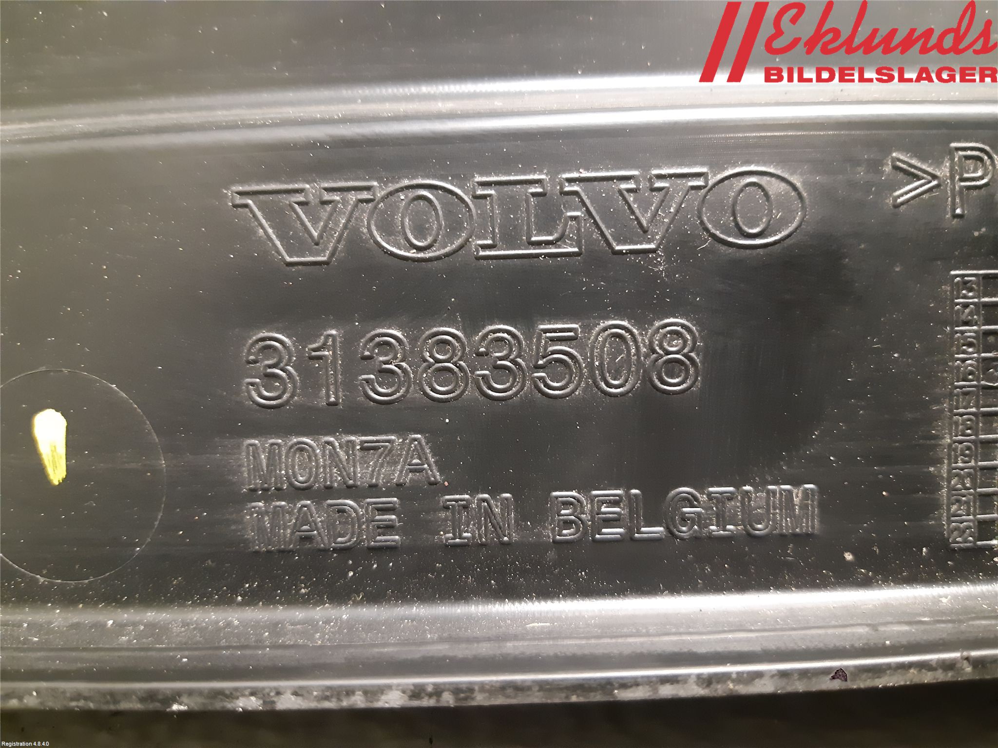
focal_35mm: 26
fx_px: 750
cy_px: 374
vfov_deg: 53.1
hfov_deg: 67.3
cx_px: 499
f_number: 1.7
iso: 640
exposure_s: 1/17
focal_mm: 3.93
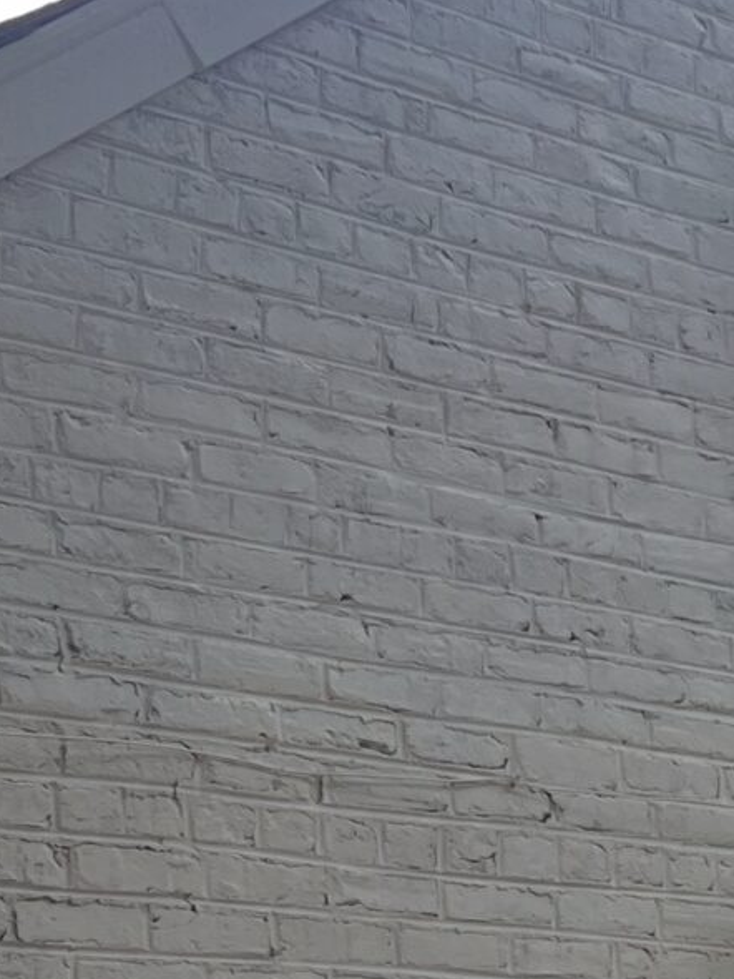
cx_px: 920
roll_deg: +1.9
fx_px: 3194
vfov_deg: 16.9
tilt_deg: +5.9
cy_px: 1031
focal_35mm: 113
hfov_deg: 12.7
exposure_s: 1/594
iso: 50
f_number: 1.5
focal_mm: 5.7
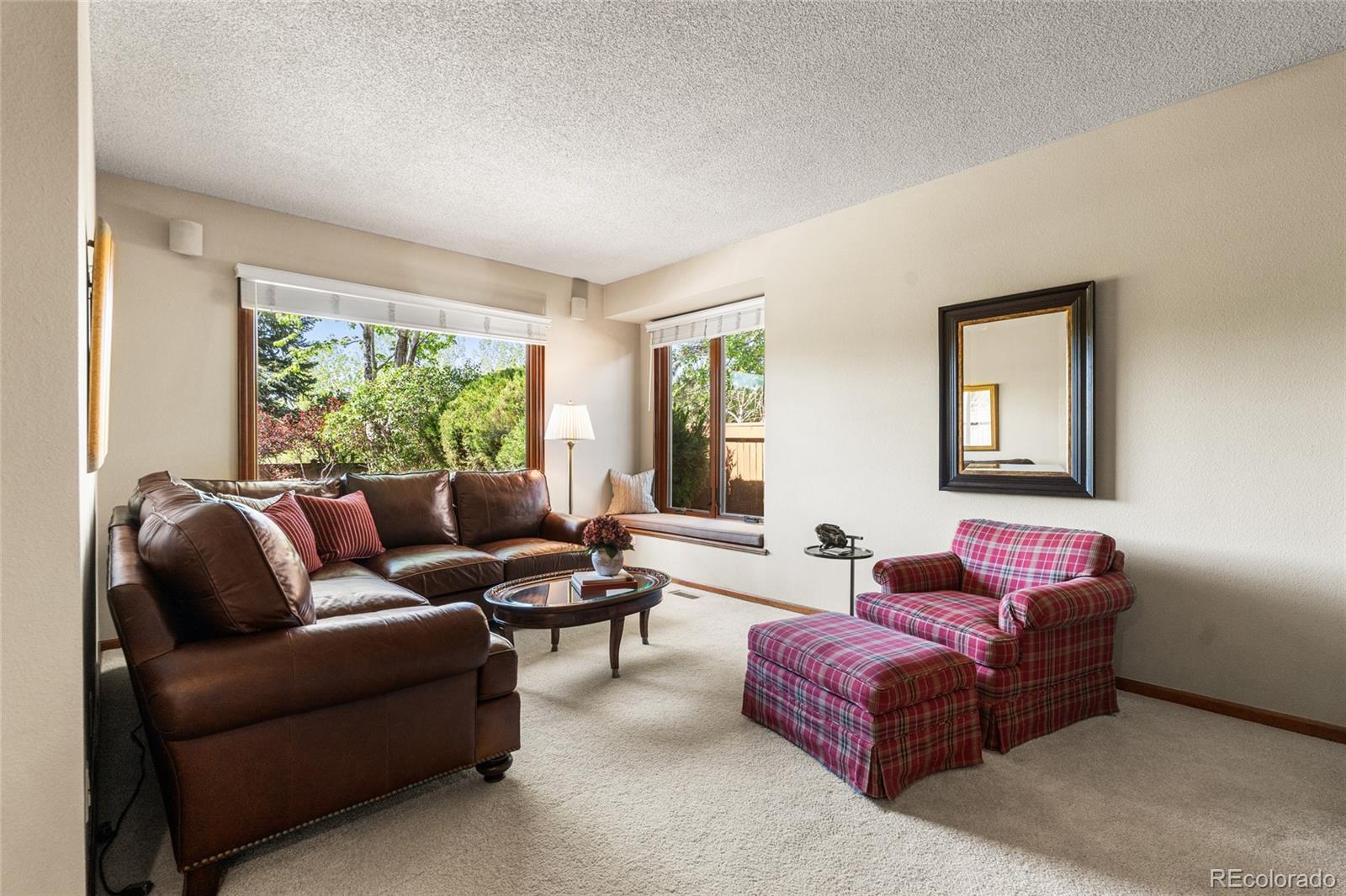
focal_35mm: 16
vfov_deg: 72.0
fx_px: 617
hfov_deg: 95.0
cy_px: 448
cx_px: 673
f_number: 8
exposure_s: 1/5
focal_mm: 16.5
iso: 500
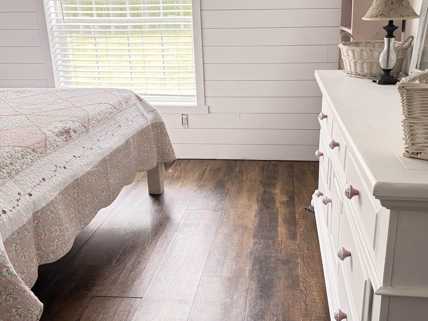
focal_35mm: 35
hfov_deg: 52.4
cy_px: 131
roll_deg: +1.1
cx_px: 250
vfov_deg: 40.6
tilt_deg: -15.5
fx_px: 433
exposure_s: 1/60
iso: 200
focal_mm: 5.96
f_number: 1.6
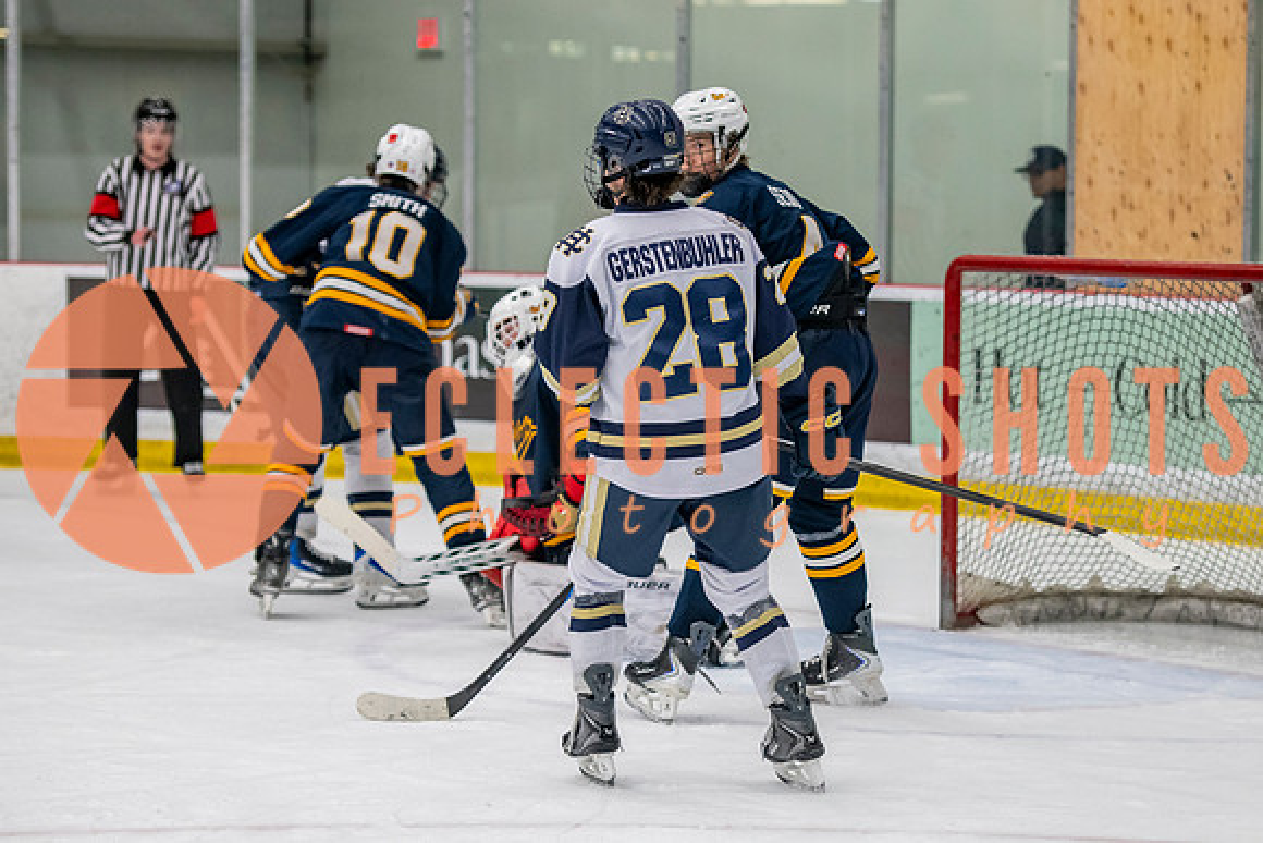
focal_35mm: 146
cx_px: 718
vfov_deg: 9.4
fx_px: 5106
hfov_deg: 14.1
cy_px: 510
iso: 2000
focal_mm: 102
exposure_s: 1/640
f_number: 3.2
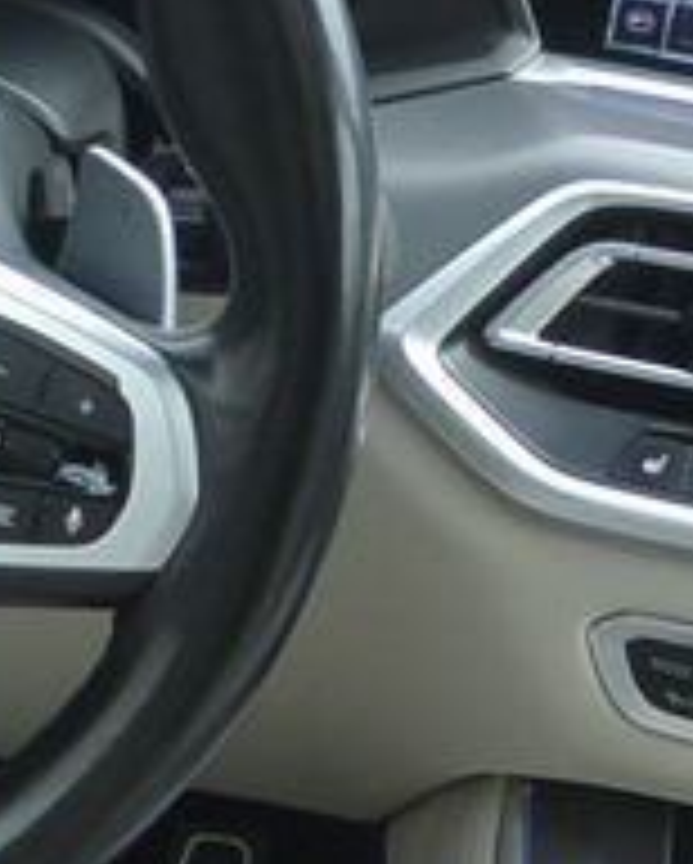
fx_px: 3456
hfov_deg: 11.2
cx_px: -207
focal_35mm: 135
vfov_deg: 14.2
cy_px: 587
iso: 160
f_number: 3.5
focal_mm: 10
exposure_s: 1/320
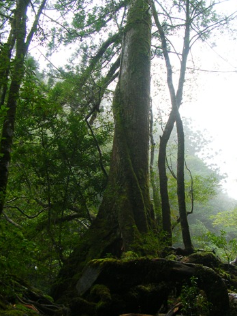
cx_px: 141
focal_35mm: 43
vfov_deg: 43.8
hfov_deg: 33.5
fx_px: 393
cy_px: 163
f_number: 2.8
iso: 50
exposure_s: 1/15.3
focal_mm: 5.8
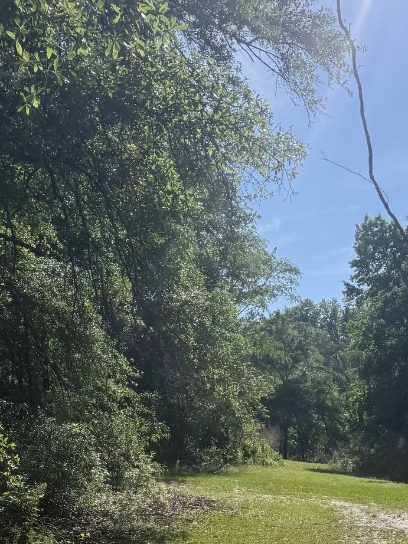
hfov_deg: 24.0
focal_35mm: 60
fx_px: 943
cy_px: 500
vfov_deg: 30.6
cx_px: 329
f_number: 1.78
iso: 80
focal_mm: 6.76
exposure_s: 1/3425
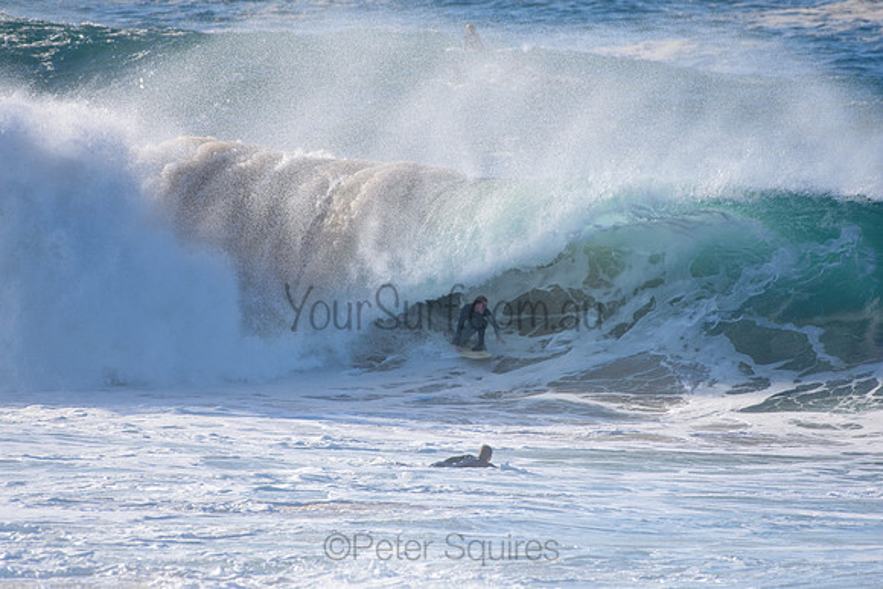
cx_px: 442
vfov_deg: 1.8
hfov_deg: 2.7
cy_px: 294
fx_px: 18399
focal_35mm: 750
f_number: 5.6
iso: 320
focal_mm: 500
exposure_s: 1/2000
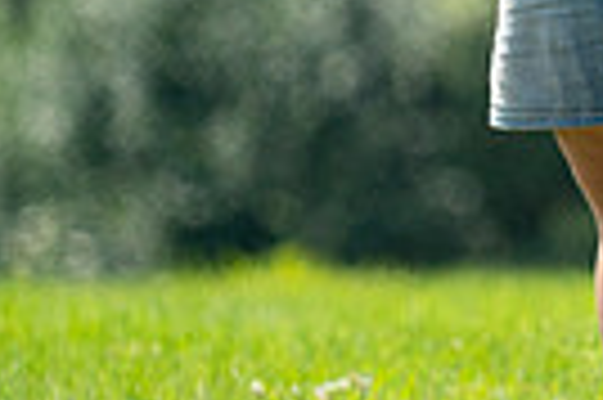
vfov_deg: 0.8
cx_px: 1107
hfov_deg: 1.1
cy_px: -164
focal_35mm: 1826
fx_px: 30548
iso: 1600
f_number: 6.3
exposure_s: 1/3200
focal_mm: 422
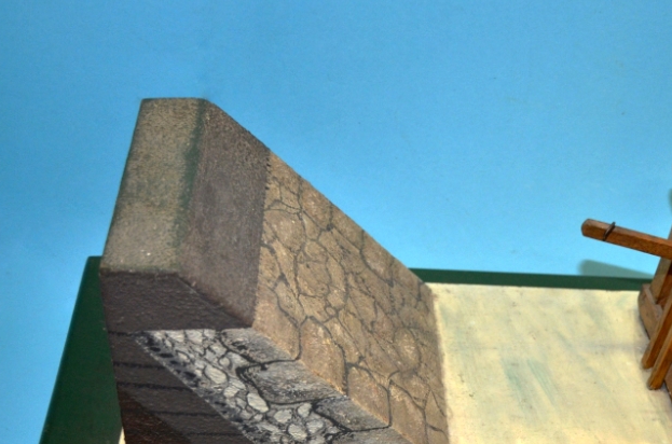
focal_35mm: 53
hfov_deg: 36.6
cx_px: 519
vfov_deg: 25.2
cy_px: 296
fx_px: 987
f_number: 4
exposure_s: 1/60
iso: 800
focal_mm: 22
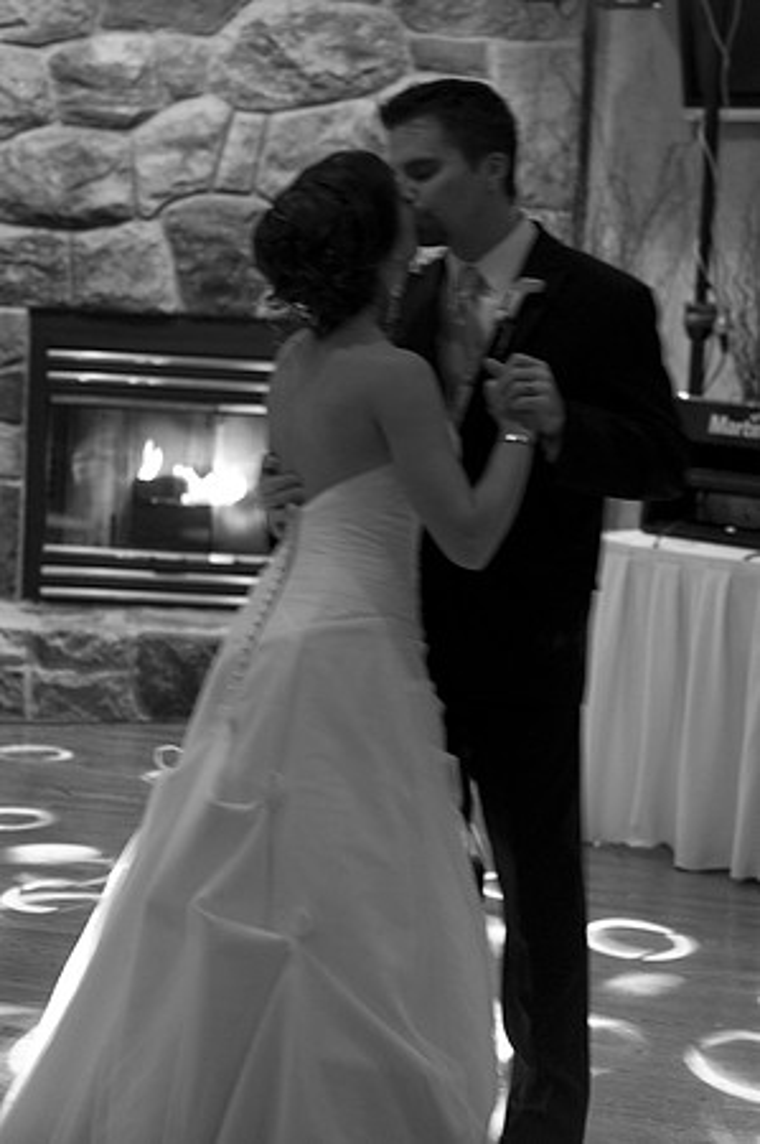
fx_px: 2380
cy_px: 572
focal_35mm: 75
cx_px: 380
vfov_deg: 27.0
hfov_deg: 18.1
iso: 1600
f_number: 2.2
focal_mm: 50
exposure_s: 1/20
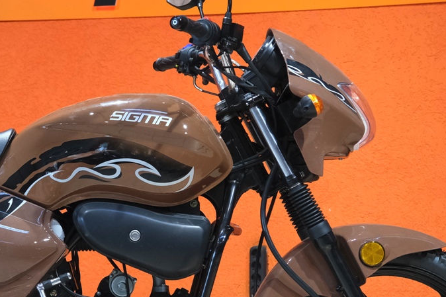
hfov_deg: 15.3
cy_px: 146
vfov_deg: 10.3
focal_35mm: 133
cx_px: 87
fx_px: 1647
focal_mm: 37.6
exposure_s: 1/100
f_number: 4
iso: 1600
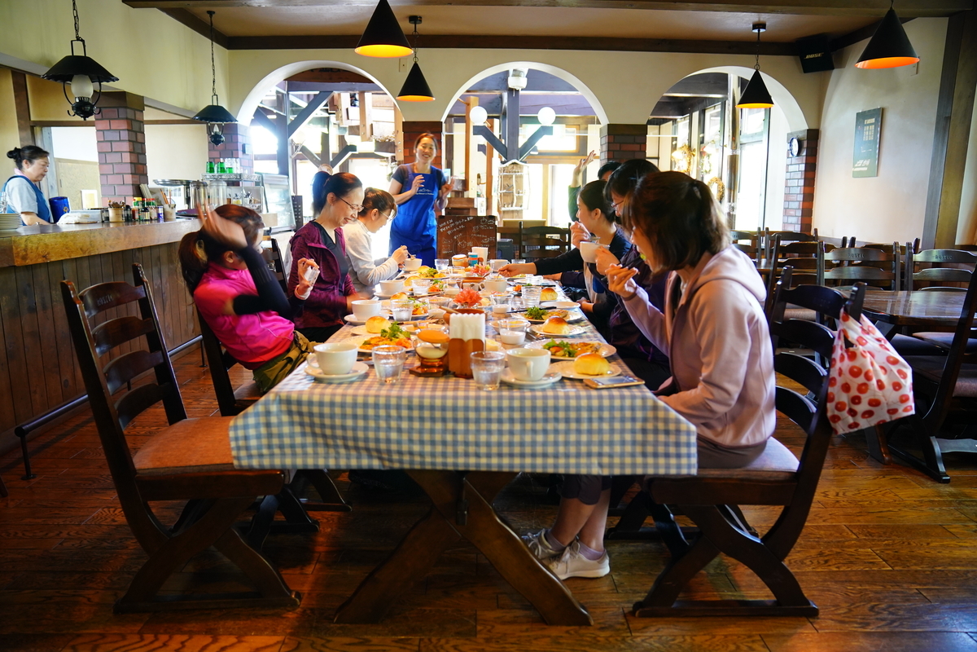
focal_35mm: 24
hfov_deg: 73.7
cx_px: 488
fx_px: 651
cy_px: 326
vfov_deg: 53.1
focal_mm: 24
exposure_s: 1/30
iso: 1600
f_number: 2.8
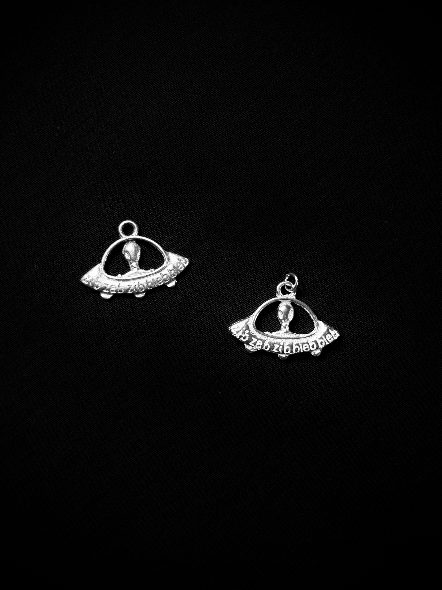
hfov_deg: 30.3
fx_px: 817
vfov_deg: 39.7
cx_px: 221
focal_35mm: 48
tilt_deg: -83.2
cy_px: 295
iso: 125
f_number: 1.78
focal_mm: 6.76
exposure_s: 1/242
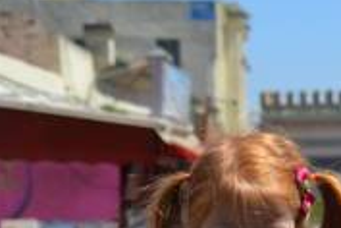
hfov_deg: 10.0
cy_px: 298
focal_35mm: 203
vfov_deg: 6.7
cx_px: 393
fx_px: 1923
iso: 400
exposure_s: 1/1600
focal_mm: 50
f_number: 6.3
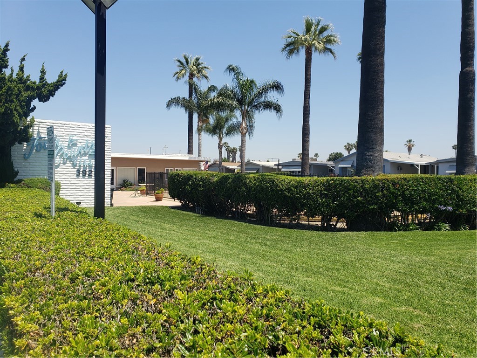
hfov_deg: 67.3
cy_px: 179
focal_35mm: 26
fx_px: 358
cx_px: 238
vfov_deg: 53.1
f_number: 2.4
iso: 50
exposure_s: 1/1208
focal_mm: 4.3
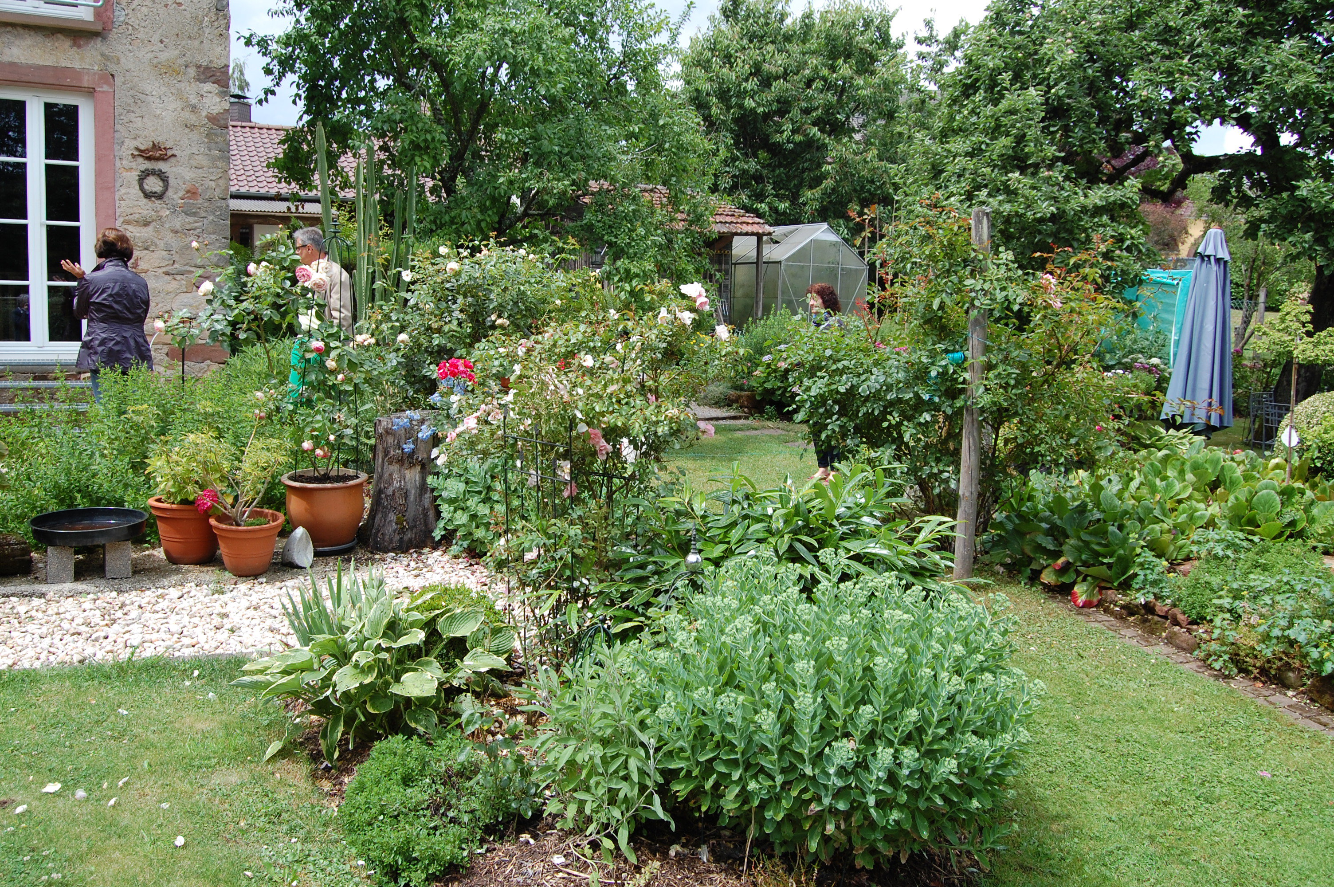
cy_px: 444
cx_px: 667
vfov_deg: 43.5
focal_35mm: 30
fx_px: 1111
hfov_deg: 62.0
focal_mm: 20
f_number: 8
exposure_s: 1/250
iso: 200
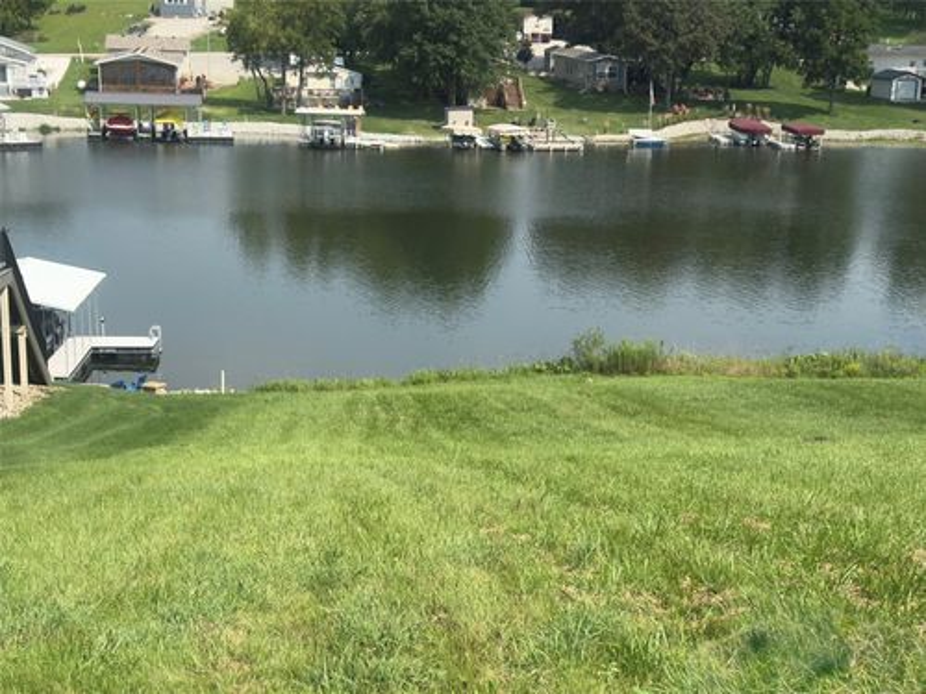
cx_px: 463
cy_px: 347
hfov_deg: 43.9
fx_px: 1150
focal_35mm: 43
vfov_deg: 33.6
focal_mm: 6.76
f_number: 1.78
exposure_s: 1/5376
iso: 100
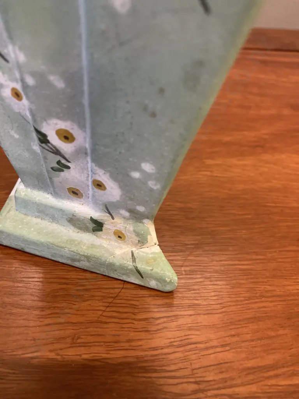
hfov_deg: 49.7
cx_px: 150
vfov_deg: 63.4
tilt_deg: -42.0
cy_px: 200
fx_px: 322
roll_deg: -5.6
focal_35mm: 28
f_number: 1.8
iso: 200
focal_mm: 3.99
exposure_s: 1/50
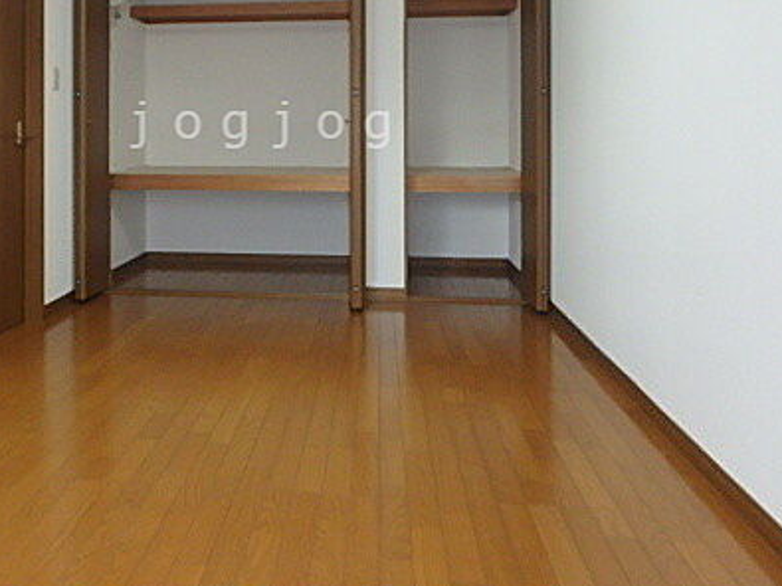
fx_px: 768
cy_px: 125
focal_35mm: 34
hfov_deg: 53.0
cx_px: 265
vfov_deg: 40.2
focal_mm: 3.7
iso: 250
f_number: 3.5
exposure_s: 1/30
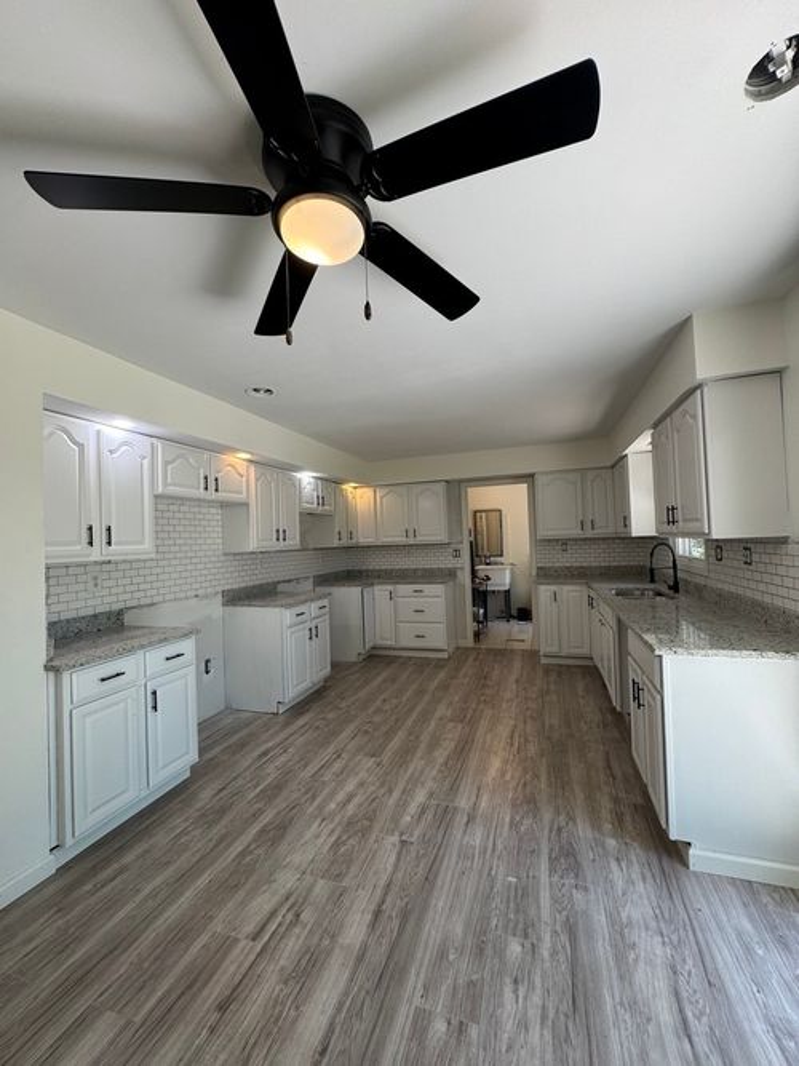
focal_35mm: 14
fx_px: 431
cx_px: 400
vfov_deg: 102.1
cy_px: 533
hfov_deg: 85.7
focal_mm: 2.22
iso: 80
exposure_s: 1/120
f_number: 2.2
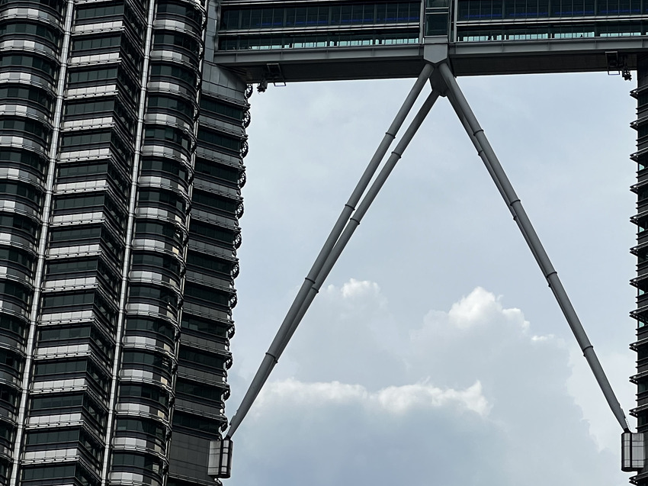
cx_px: 445
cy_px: 152
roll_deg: -1.8
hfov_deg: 13.6
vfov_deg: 10.2
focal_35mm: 145
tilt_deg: +28.4
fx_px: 2714
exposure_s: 1/809
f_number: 2.8
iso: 32
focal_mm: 9
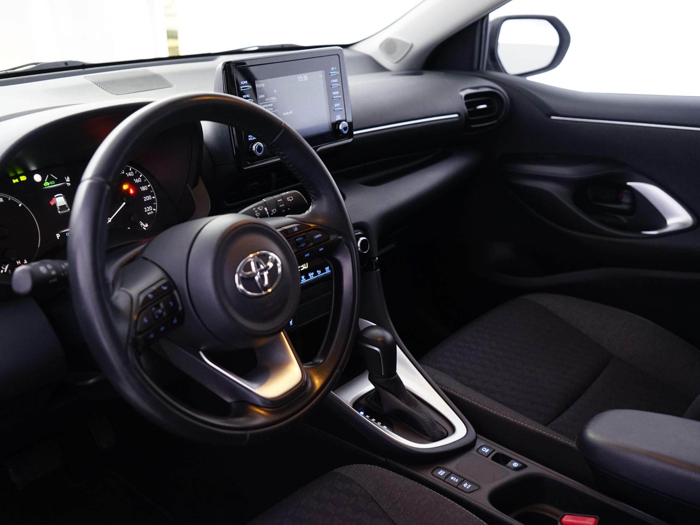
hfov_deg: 48.9
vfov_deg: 37.7
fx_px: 769
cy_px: 263
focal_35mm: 38
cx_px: 319
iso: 1600
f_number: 4
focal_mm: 35
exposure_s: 1/13
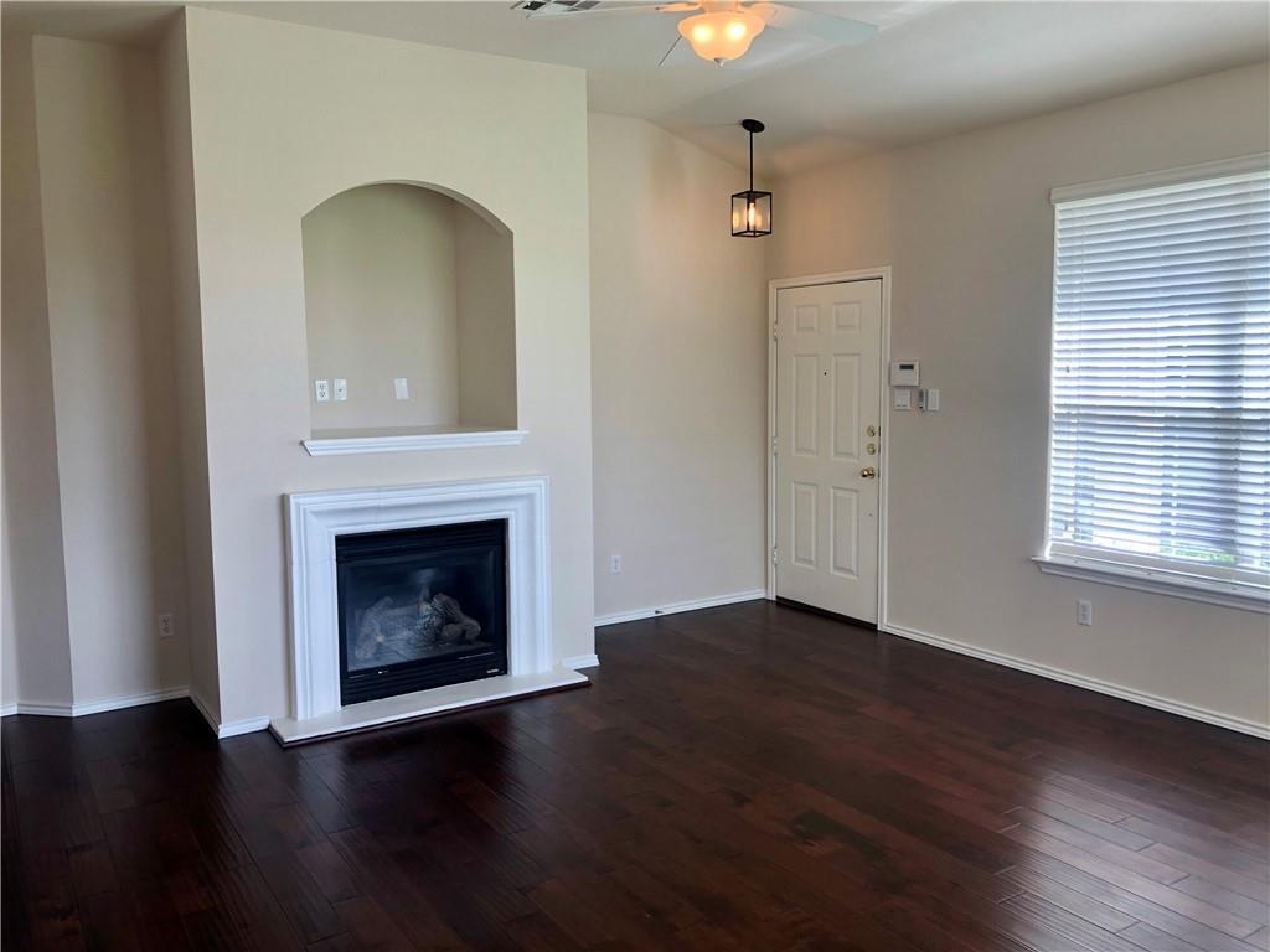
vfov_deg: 49.7
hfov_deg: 63.4
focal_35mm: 28
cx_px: 635
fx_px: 1027
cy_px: 476
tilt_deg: -7.2
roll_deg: -0.4
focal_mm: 3.99
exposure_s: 1/120
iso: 50
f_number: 1.8
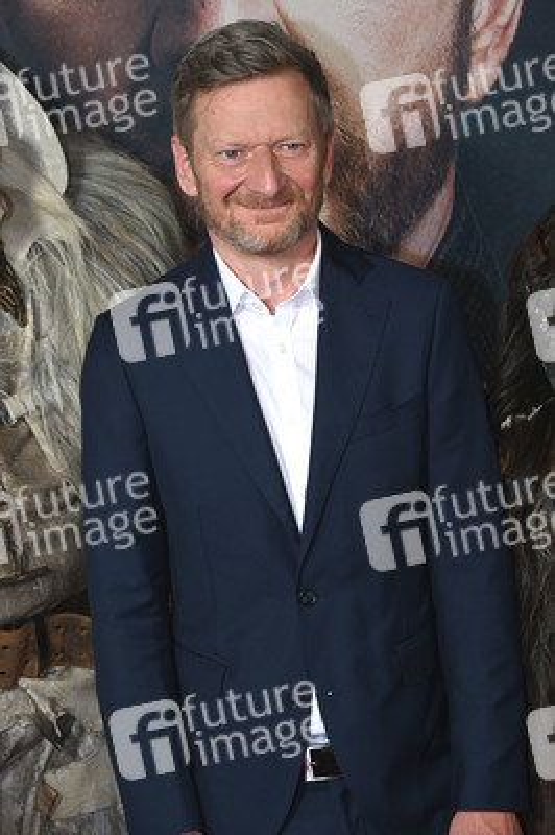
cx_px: 278
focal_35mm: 100
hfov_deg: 13.7
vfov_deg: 20.4
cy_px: 418
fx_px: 2316
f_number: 6.3
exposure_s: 1/100
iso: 1250
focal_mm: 100
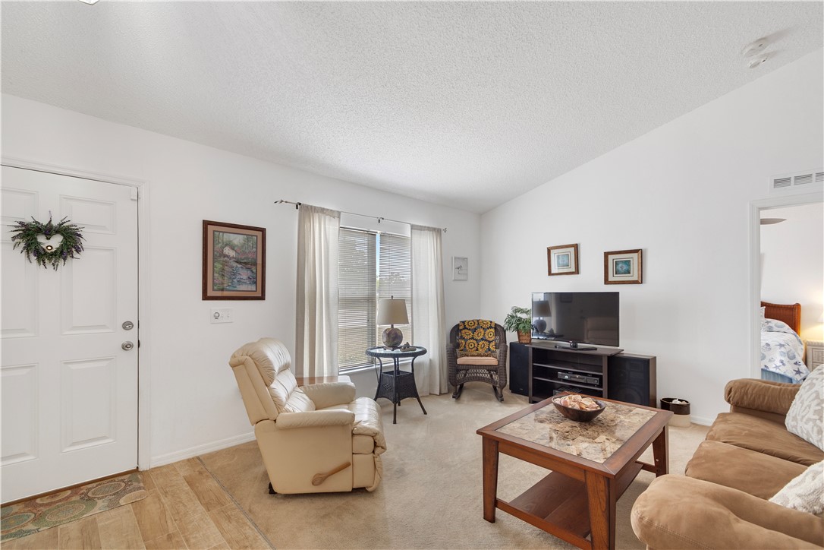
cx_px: 412
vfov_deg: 77.3
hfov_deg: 100.4
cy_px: 275
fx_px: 343
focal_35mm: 15
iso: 320
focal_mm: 10
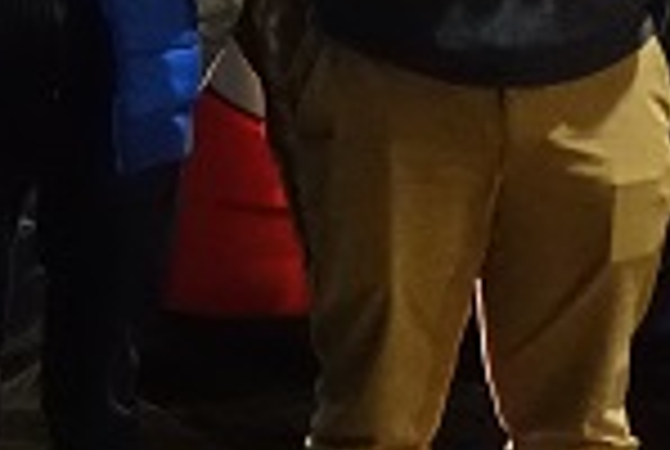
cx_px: -144
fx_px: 3096
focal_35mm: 166
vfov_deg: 8.2
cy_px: -101
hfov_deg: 12.1
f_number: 2.8
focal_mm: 11.35
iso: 3200
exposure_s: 1/13
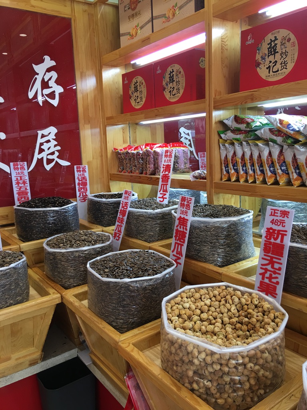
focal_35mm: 29
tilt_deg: -8.6
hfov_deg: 48.2
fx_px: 343
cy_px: 205
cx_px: 154
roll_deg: +2.2
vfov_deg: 61.7
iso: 32
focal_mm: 4.15
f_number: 2.2
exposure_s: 1/17
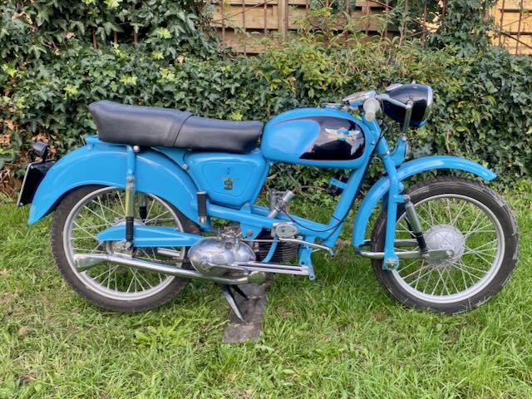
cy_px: 200
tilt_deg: -13.2
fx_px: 400
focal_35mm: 26
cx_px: 266
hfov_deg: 67.3
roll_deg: -0.1
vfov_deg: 53.1
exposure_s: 1/232
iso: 32
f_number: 1.8
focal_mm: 4.25
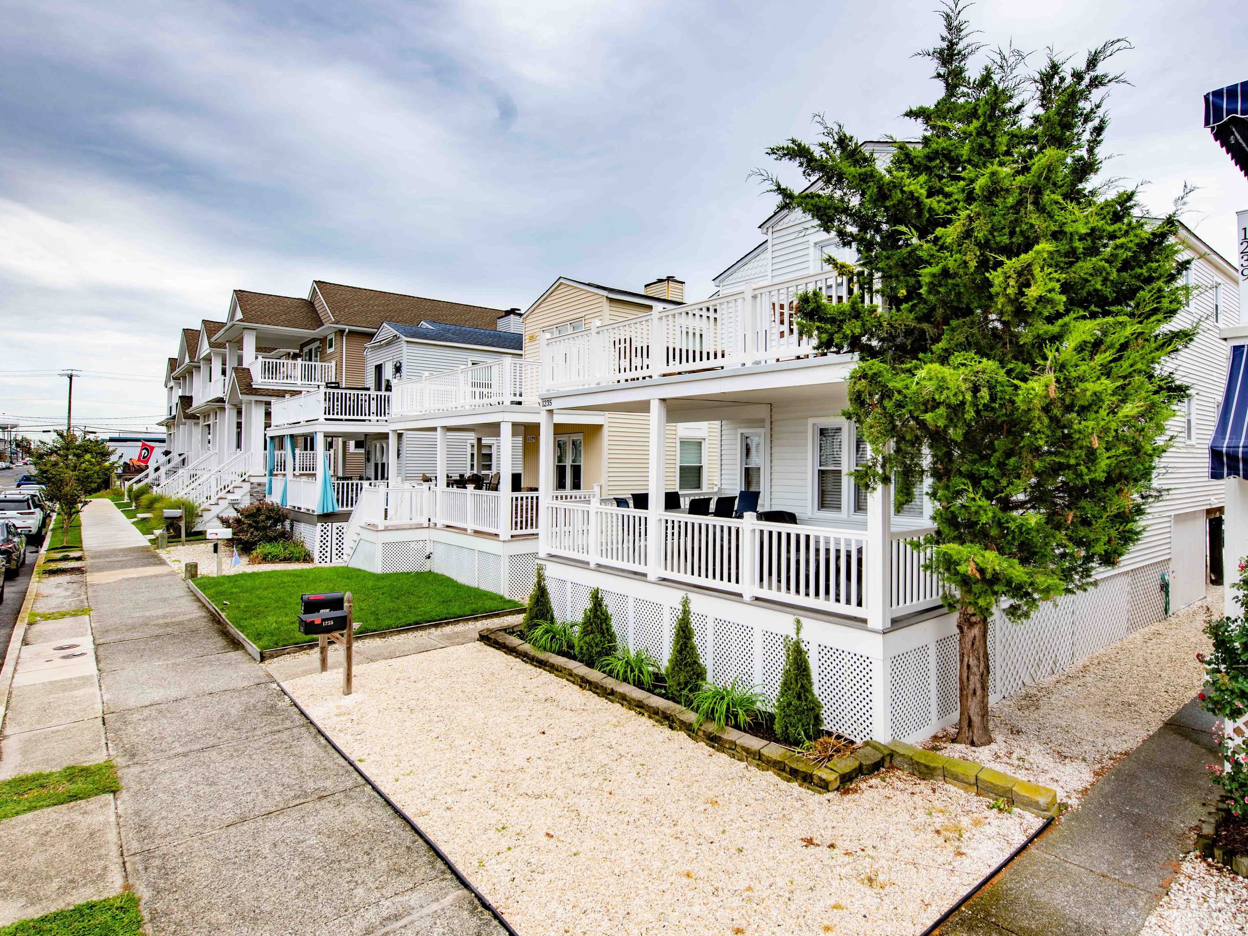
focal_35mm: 19
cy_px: 453
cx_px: 687
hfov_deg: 84.4
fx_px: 685
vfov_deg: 68.7
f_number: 7.1
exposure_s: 1/100
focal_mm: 14
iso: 72
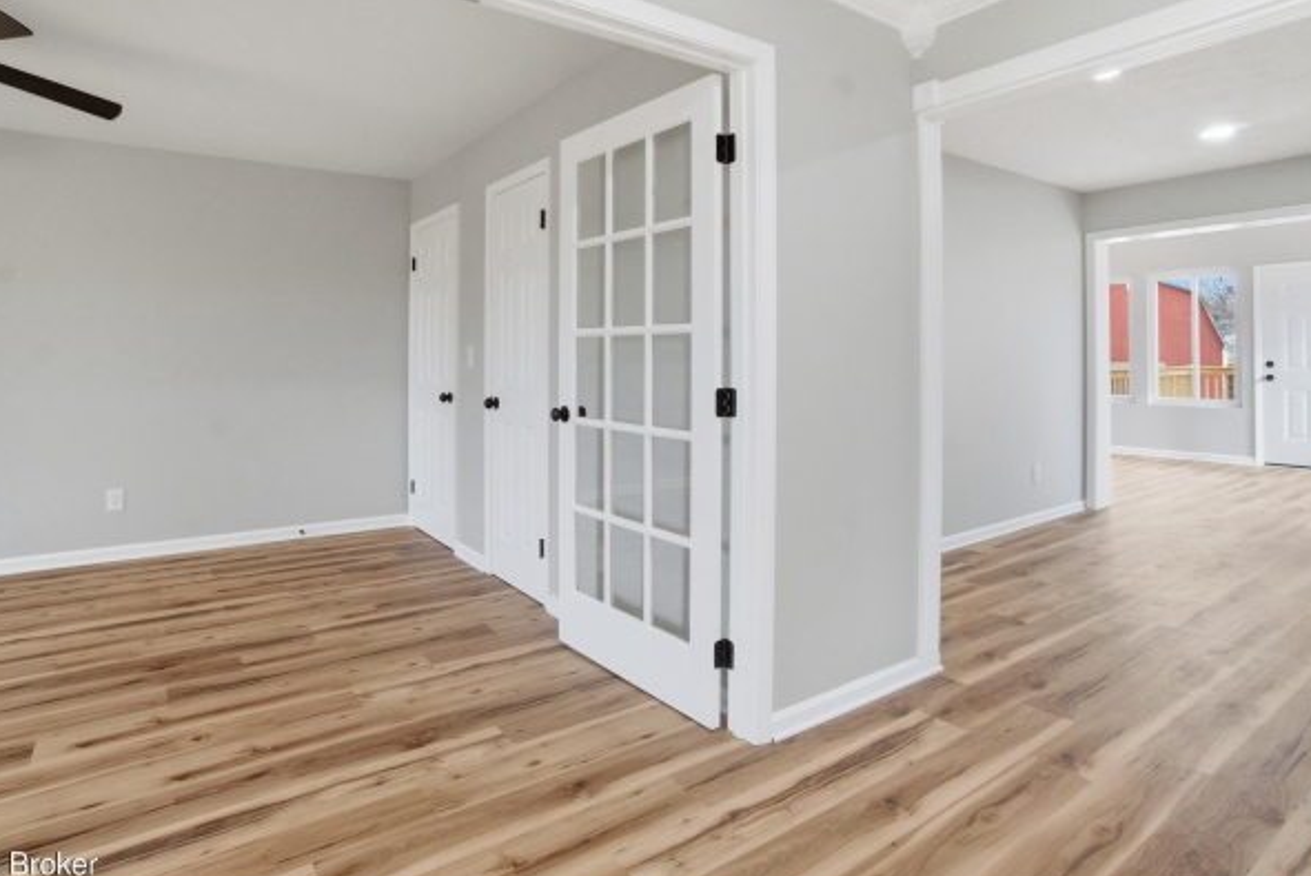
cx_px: 640
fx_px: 692
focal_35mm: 19
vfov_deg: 64.2
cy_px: 359
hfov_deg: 86.8
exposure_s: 1/100
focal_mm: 10
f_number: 11
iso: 400
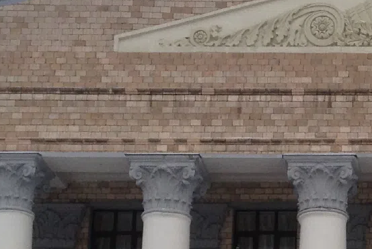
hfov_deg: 12.7
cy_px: 275
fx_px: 1633
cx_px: 425
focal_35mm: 158
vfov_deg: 8.6
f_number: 2.4
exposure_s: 1/286
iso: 50
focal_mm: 4.28
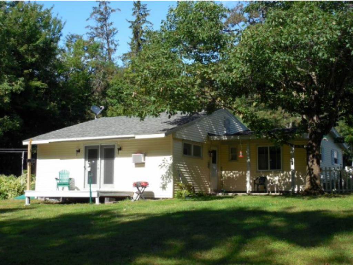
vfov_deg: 30.3
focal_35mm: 48
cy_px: 132
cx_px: 176
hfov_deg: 39.6
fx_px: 490
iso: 125
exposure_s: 1/500
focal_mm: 8.7
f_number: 4
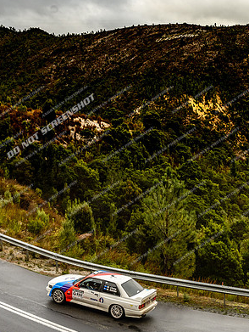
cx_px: 124
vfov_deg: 30.7
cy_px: 176
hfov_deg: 23.3
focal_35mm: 63
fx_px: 603
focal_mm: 38
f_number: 4.5
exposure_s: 1/1000
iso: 400
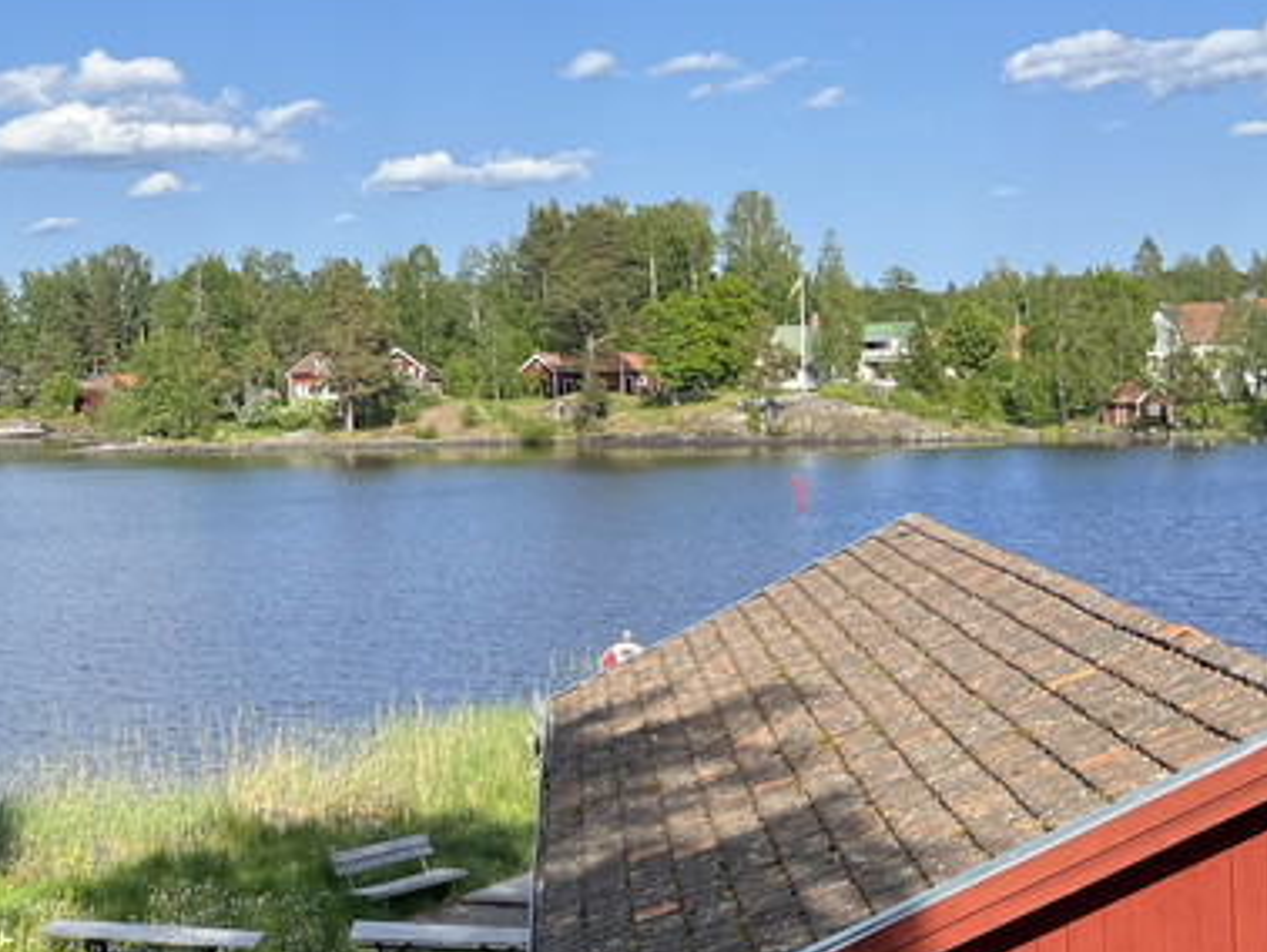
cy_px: 379
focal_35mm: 66
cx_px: -13
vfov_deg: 22.2
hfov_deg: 27.6
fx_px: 2417
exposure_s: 1/2024
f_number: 1.6
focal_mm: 5.1
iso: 50
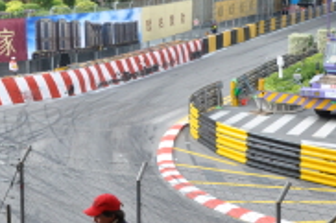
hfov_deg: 23.7
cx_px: 90
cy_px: 86
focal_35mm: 85
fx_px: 793
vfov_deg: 16.0
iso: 640
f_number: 13
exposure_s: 1/160
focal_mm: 26
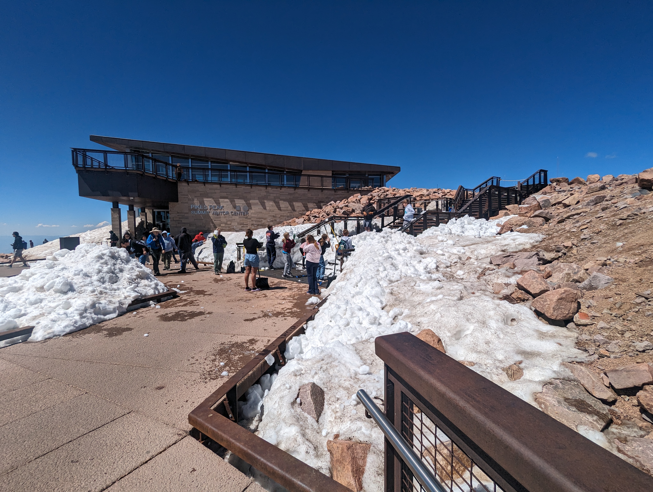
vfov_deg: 78.2
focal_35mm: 16
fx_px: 302
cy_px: 246
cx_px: 326
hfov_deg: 94.4
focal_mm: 2.35
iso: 54
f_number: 2.2
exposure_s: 1/4695
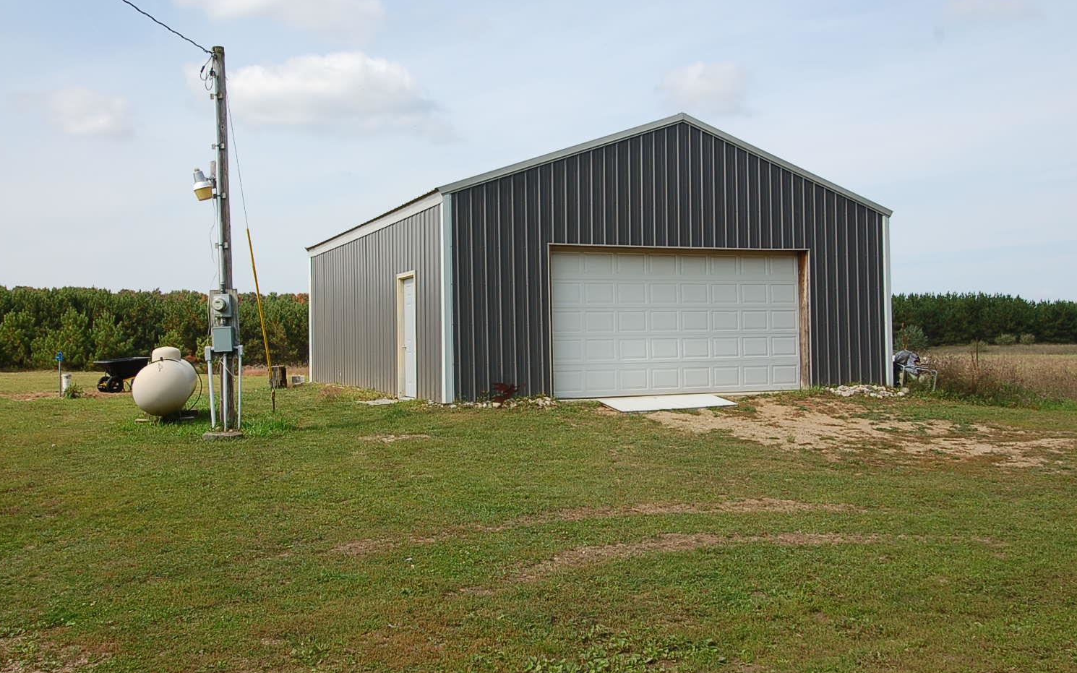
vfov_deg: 34.4
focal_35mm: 37
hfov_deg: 52.8
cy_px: 324
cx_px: 538
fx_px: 1086
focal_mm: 24
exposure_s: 1/250
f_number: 8
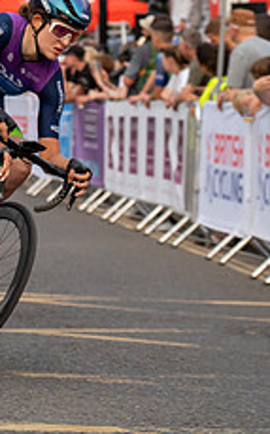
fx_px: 2954
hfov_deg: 5.1
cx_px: -332
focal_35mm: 250
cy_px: 31
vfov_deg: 8.4
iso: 500
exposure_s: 1/1000
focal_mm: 83
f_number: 4.5
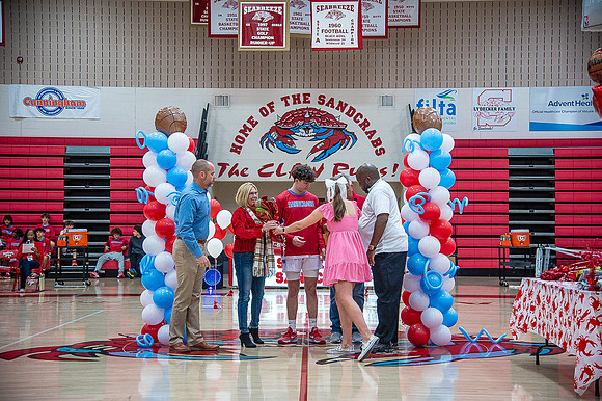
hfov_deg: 34.5
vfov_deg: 23.4
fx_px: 969
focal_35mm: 58
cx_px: 301
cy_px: 200
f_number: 4
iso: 2000
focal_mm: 58
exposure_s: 1/320
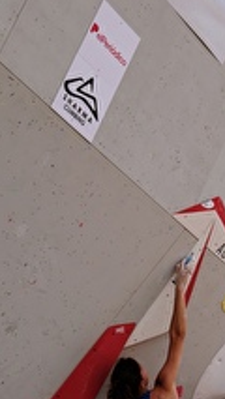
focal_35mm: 93
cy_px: 360
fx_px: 985
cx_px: 168
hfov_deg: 13.0
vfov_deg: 22.4
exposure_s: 1/200
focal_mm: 29.2
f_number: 7.1
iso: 160
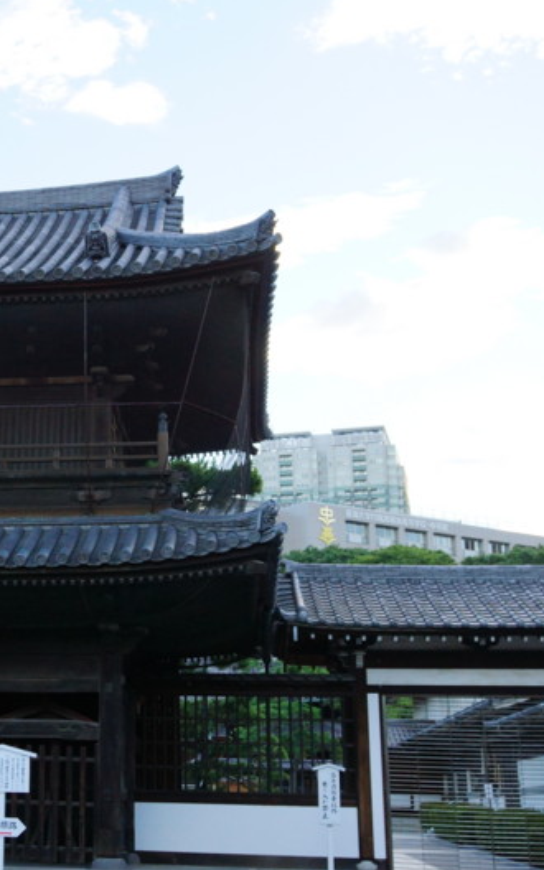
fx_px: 1210
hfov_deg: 24.3
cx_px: 13
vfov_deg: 39.6
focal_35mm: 51
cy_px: 433
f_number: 3.2
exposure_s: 1/500
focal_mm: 22
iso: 320
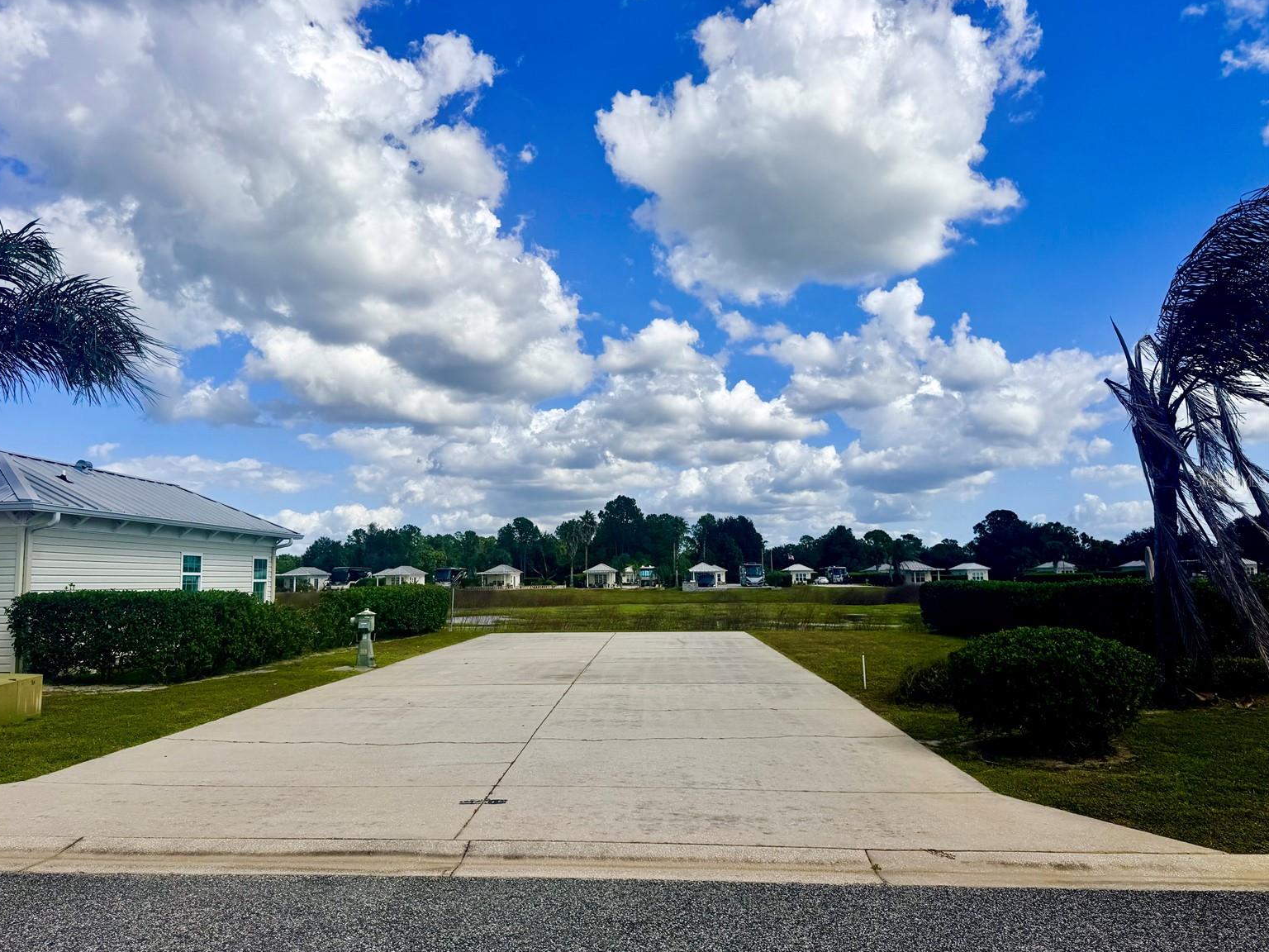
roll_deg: +1.0
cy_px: 480
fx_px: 916
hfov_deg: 69.4
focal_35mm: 25
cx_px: 610
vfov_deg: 54.9
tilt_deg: +7.7
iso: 80
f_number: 1.78
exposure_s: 1/9091
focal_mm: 6.76
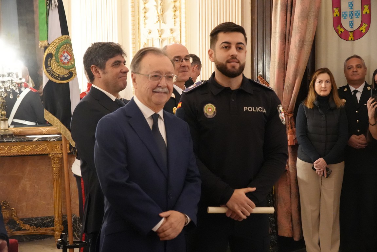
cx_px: 188
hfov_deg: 30.1
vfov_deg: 20.3
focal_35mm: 67
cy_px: 126
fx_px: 702
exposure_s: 1/160
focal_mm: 45
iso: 12800
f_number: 4.5
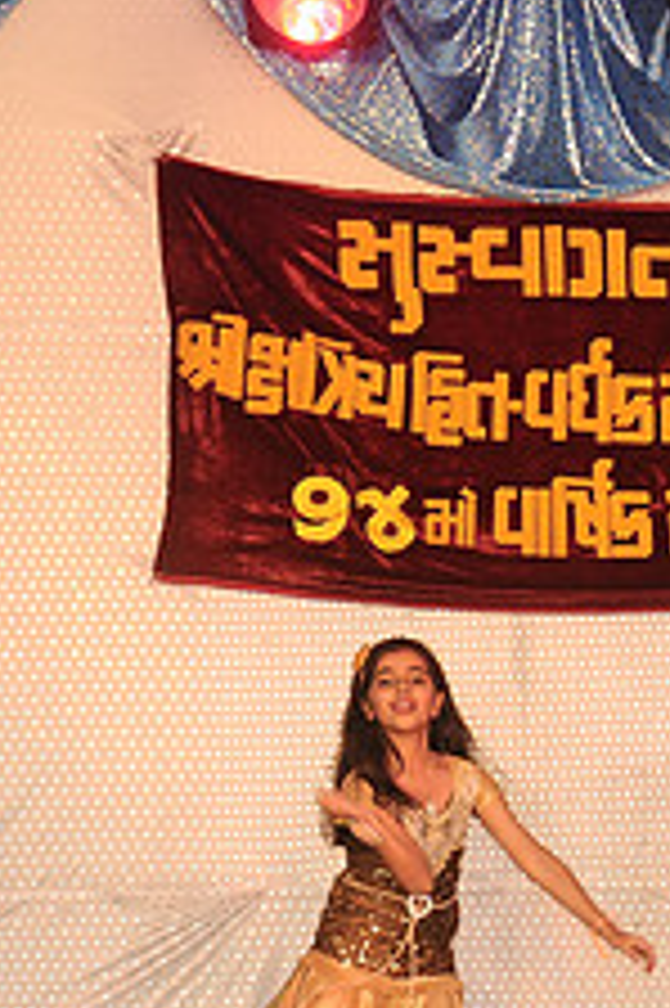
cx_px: 1228
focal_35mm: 241
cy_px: 853
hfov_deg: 5.6
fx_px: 6738
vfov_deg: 8.5
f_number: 7.1
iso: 640
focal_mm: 62
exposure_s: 1/125
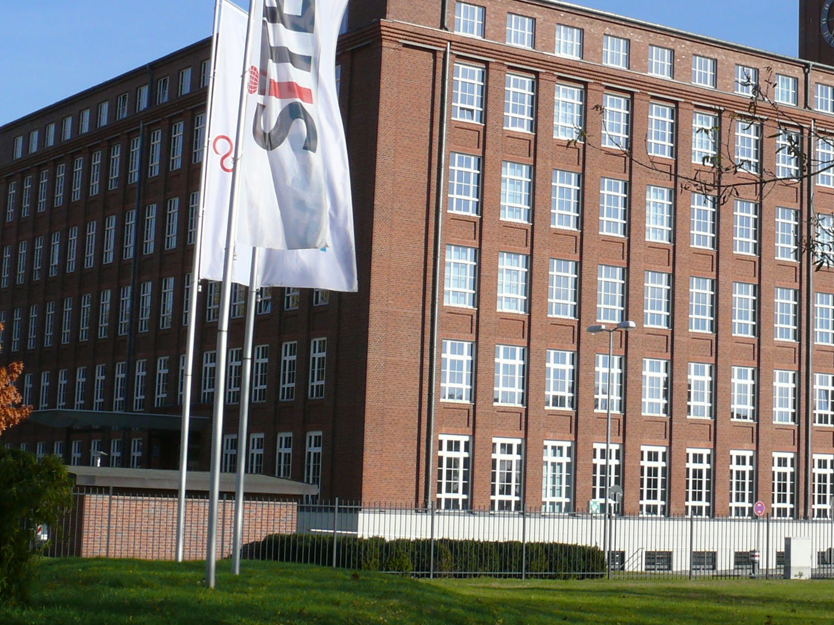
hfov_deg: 25.0
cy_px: 222
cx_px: 739
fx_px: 1831
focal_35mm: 76
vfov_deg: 19.3
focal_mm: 7.4
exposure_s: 1/500
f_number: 6.3
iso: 100
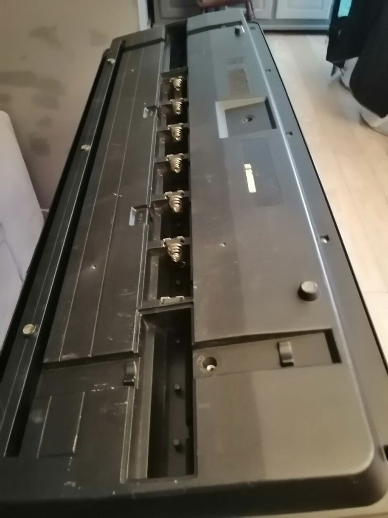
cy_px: 259
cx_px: 194
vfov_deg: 67.3
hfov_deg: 53.1
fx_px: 389
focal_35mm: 26
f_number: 1.8
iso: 1000
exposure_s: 1/20
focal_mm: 3.62
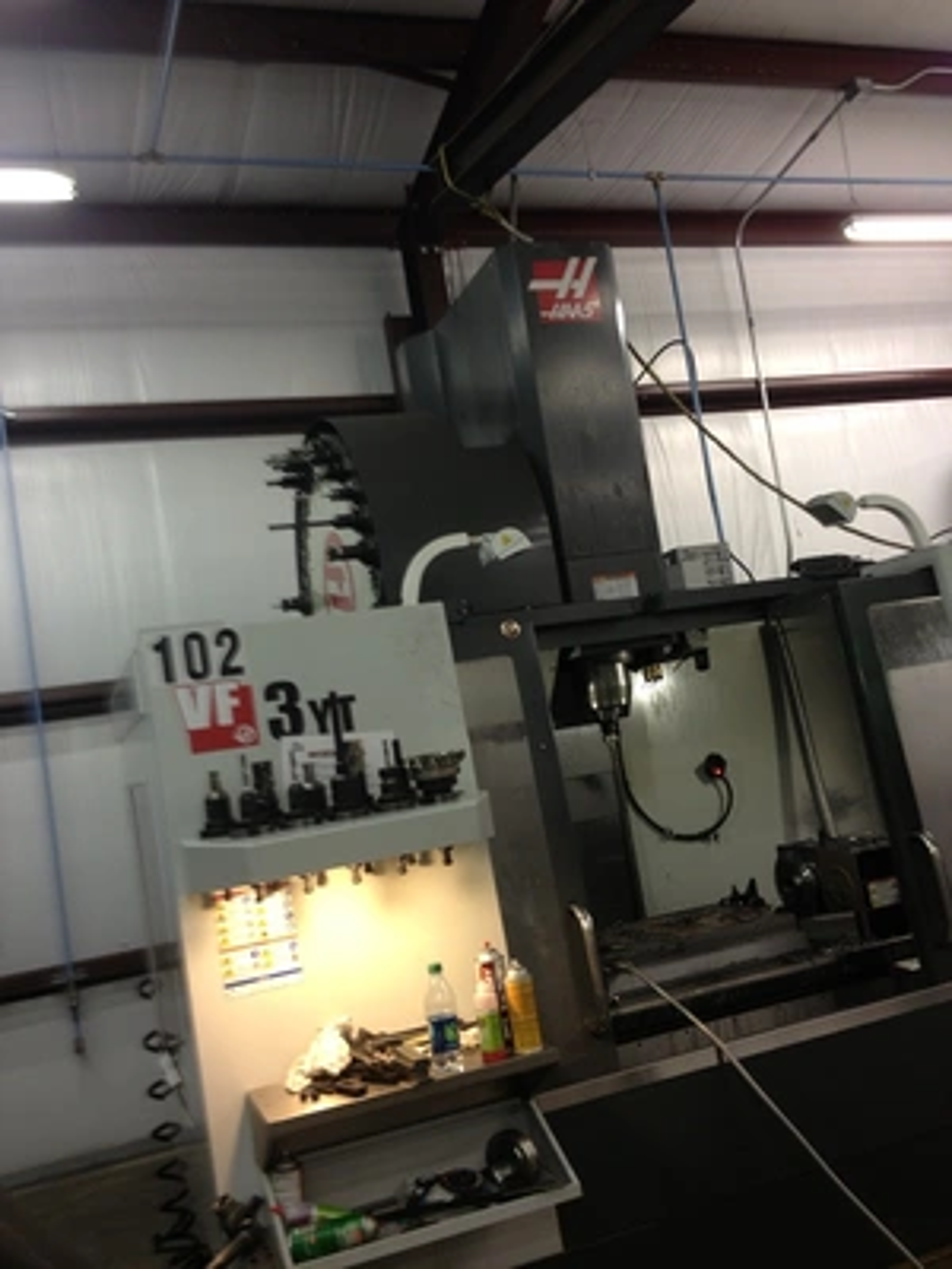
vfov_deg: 52.6
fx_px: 1283
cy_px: 634
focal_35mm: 35
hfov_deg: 40.7
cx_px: 476
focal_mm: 4.28
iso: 50
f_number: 2.4
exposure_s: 1/20
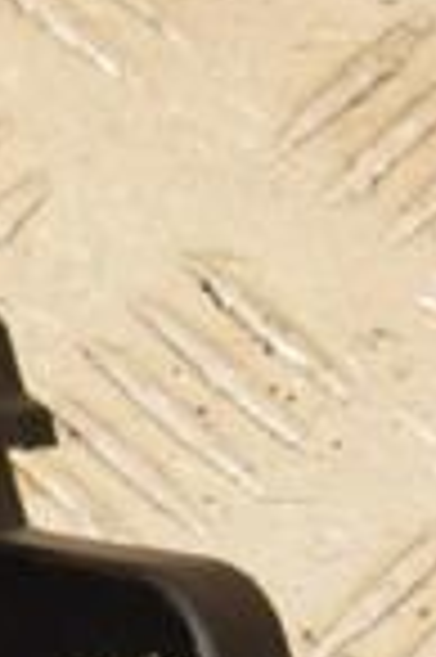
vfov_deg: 6.7
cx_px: -791
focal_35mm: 308
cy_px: 436
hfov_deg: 4.3
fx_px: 5608
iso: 800
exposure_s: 1/200
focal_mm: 50
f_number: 9
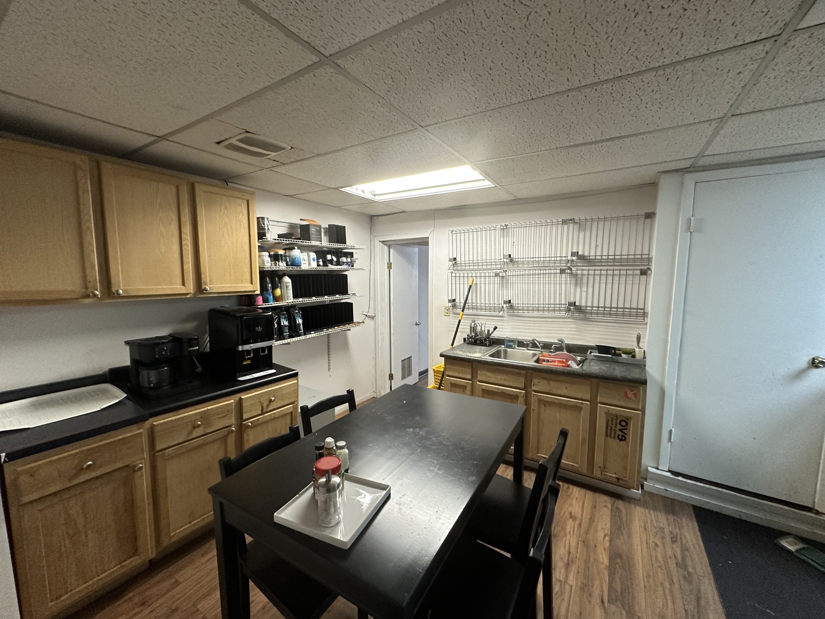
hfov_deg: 102.1
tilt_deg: -5.9
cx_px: 412
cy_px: 310
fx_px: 334
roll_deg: +0.6
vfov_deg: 85.7
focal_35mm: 14
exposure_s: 1/60
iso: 250
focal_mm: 2.22
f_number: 2.2
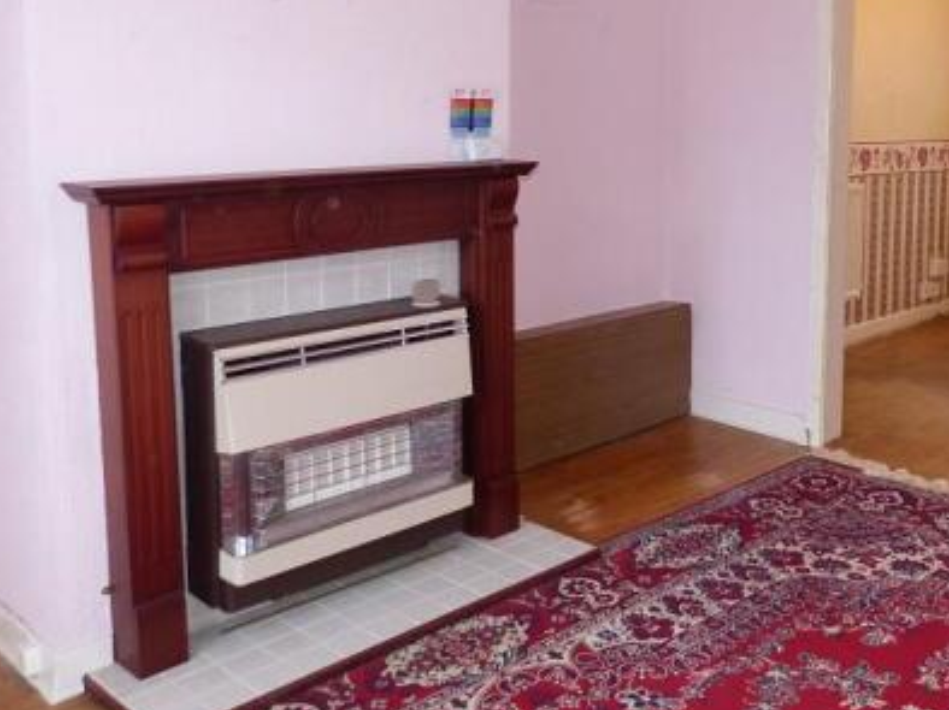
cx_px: 664
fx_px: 1014
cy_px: 230
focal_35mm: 37
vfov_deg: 38.1
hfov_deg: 48.9
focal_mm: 4.5
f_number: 2.8
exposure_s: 1/60
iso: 400
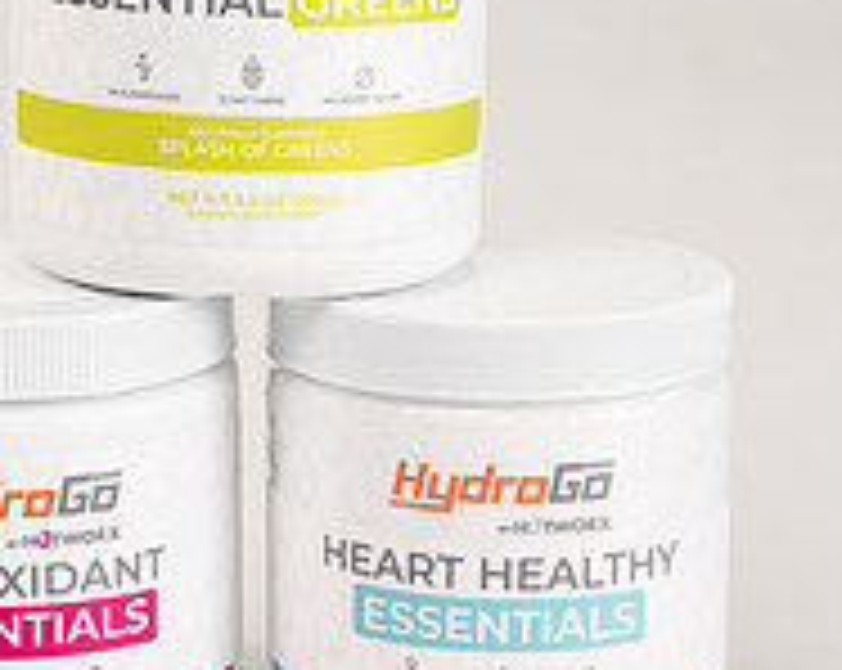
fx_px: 2812
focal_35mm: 113
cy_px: 225
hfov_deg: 17.0
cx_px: 279
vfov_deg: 13.6
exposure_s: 1/125
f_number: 5.6
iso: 200
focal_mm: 50
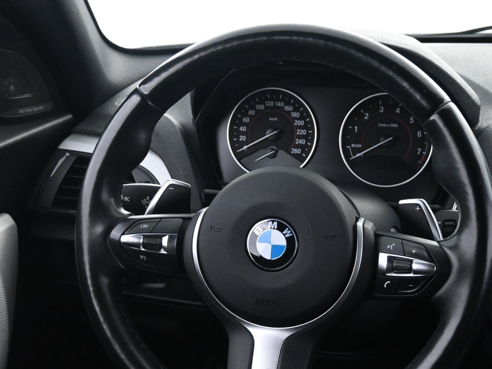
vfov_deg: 23.2
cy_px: 238
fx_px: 895
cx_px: 269
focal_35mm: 63
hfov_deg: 30.7
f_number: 4.5
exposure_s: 1/50
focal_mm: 26
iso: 4000
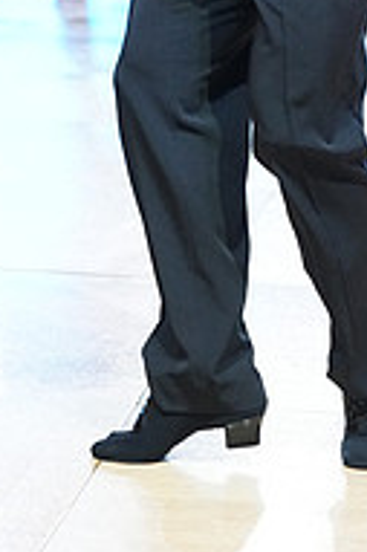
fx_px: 3263
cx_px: -16
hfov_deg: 6.4
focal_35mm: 213
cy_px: -153
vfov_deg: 9.5
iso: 2500
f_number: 4
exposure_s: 1/250
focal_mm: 70
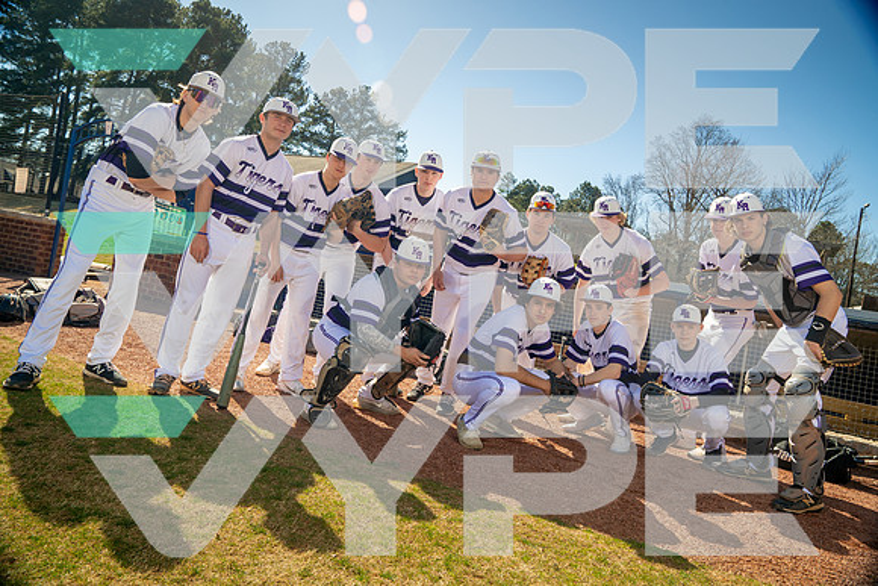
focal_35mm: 24
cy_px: 293
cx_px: 439
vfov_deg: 53.2
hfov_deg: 73.7
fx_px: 585
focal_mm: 24
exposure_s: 1/125
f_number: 8
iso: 100
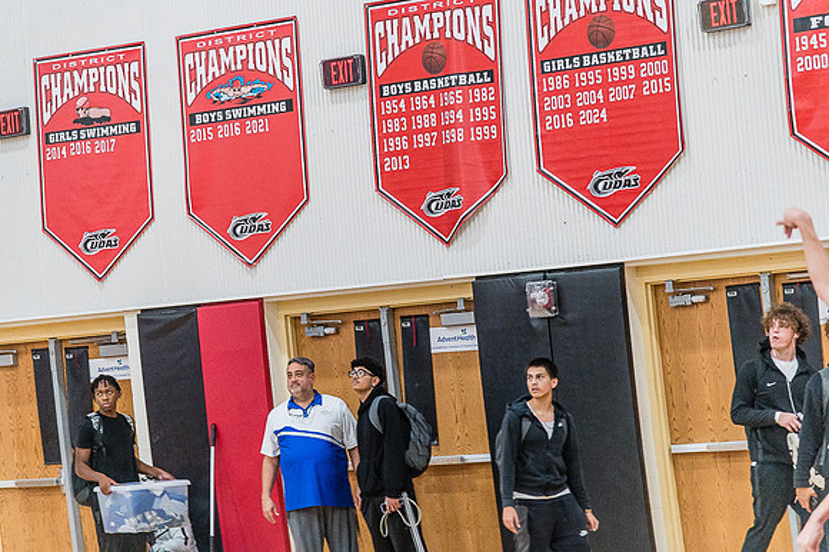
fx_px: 2762
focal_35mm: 120
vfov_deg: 11.4
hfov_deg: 17.1
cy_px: 276
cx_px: 414
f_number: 4
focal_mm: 120
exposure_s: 1/320
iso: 5000
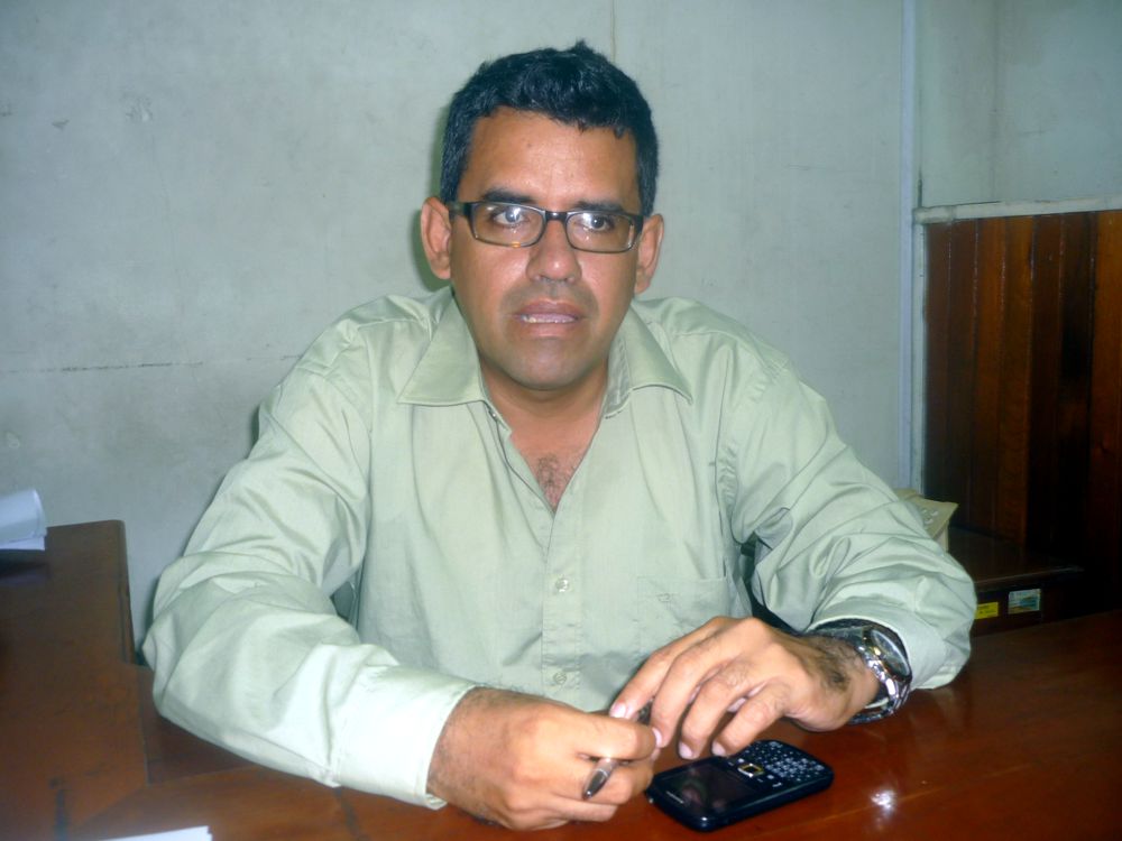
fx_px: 1070
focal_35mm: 33
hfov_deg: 55.4
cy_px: 420
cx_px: 561
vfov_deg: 42.9
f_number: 2.8
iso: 100
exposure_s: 1/30
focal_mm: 5.5
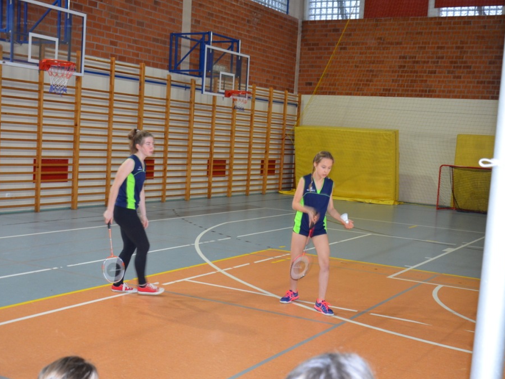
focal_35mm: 46
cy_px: 190
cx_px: 283
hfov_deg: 41.2
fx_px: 671
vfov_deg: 31.5
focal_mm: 28
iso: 1250
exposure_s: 1/60
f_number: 4
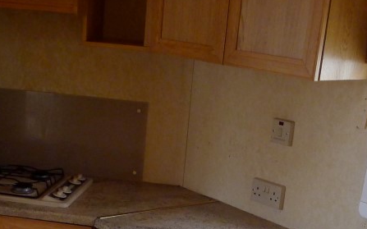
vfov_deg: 19.4
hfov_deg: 32.4
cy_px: 278
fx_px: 630
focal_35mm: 63
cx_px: 149
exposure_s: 1/50
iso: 400
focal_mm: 5.1
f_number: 2
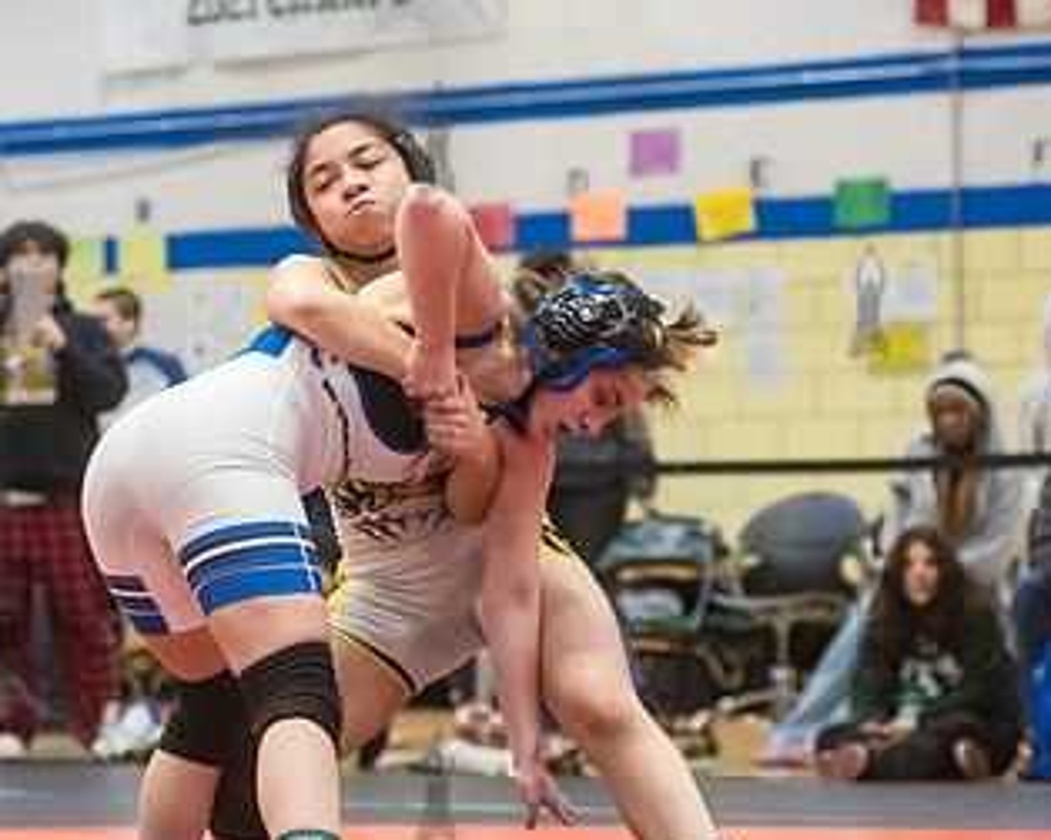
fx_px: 4322
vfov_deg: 11.1
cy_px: 460
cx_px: 435
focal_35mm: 139
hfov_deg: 13.9
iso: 8000
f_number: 3.2
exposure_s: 1/500
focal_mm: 80
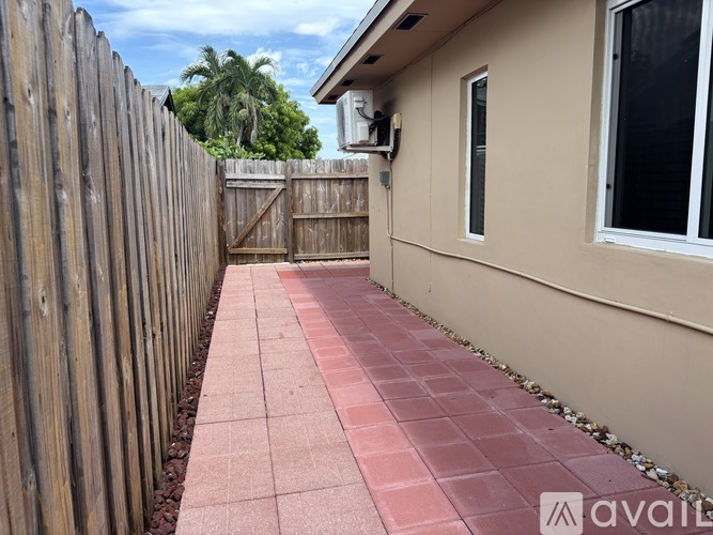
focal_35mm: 26
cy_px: 268
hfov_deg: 67.3
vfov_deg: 53.0
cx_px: 356
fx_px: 535
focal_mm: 5.96
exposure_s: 1/1115
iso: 50
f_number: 1.6
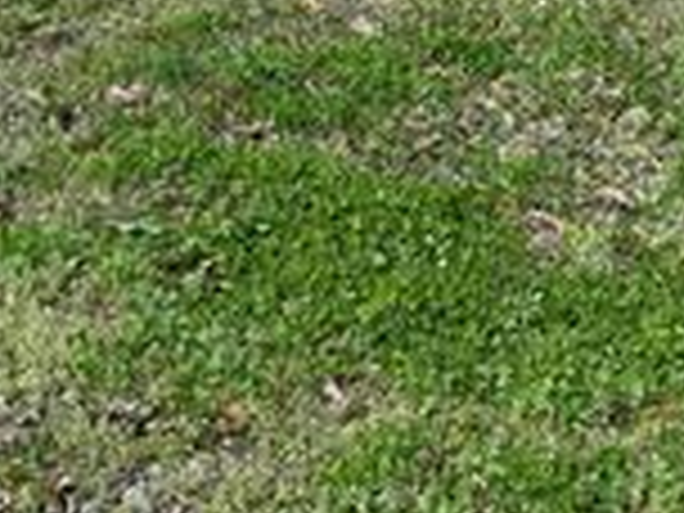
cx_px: 536
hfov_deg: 24.4
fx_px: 1561
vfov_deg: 17.9
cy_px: -79
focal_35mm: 79
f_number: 1.78
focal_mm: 6.76
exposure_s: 1/2110
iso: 80
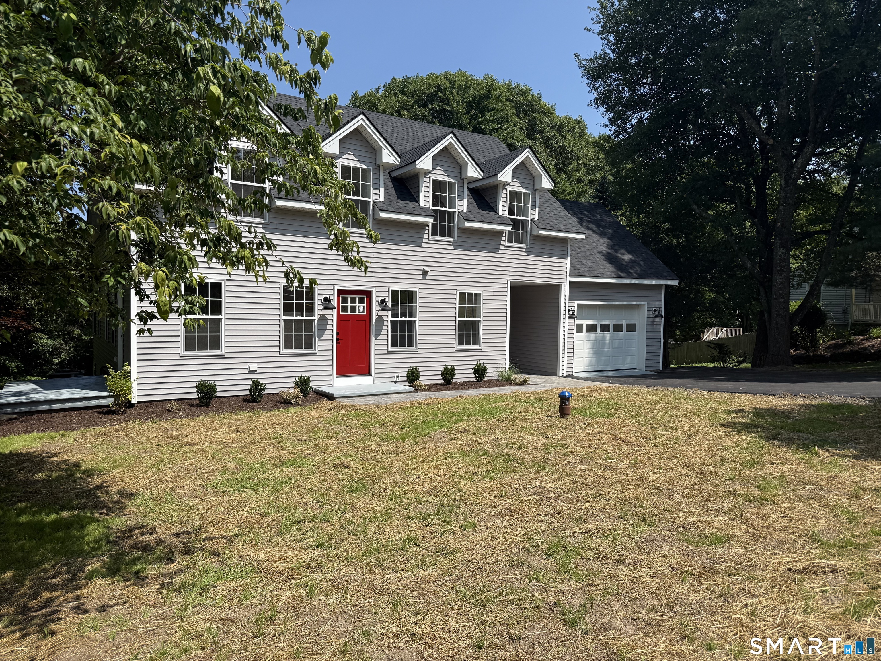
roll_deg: -1.1
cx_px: 440
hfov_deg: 71.6
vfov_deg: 56.8
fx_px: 611
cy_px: 330
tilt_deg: -1.9
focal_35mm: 24
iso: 80
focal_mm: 6.76
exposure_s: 1/4975
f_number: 1.78
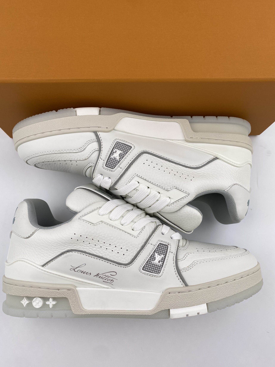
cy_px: 187
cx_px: 133
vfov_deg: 65.3
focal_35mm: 27
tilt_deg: -76.3
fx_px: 286
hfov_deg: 51.4
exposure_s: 1/1996
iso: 32
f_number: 1.8
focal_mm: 4.25
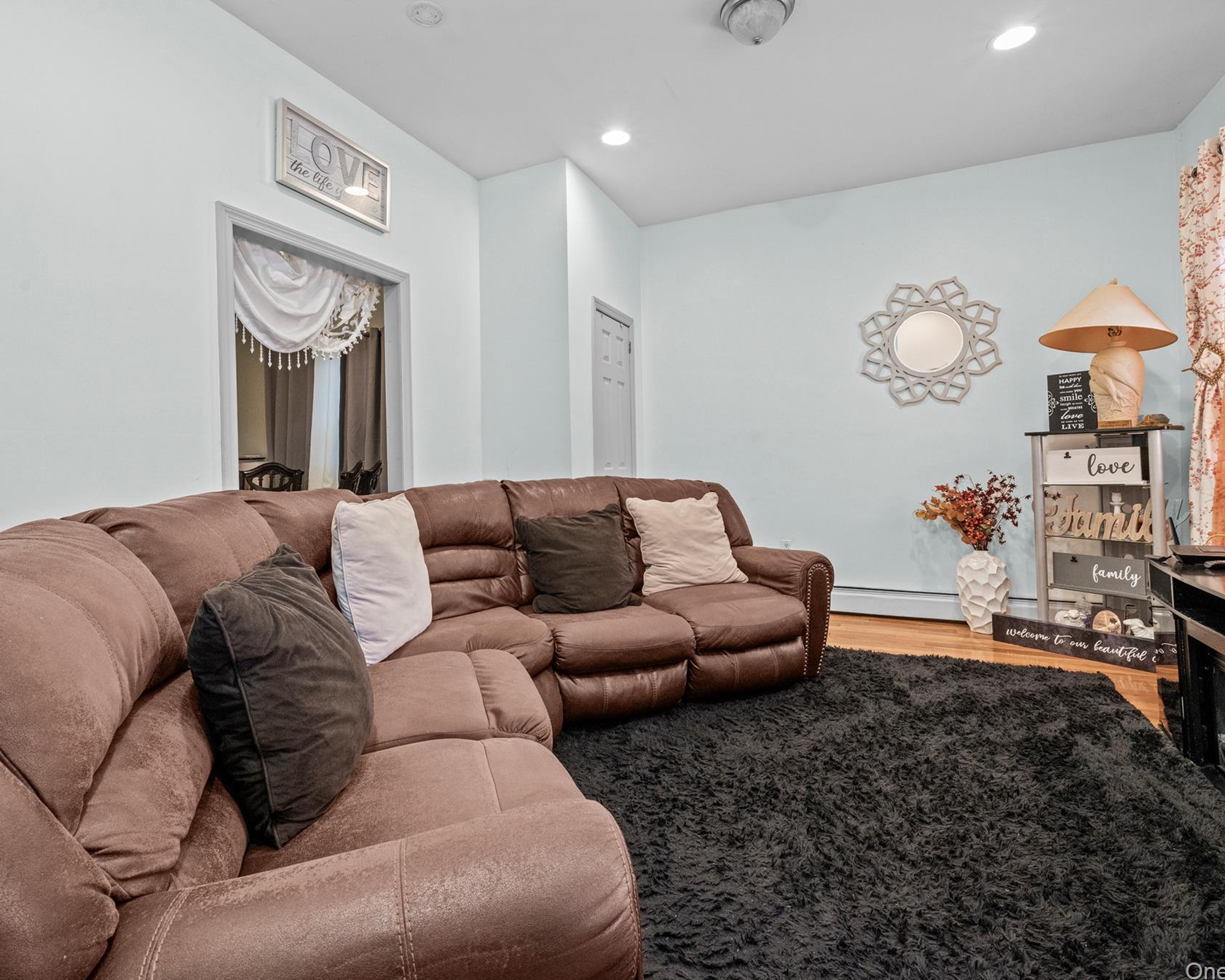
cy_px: 491
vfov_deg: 80.4
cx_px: 588
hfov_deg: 93.1
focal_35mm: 16
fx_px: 580
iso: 1250
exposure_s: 1/4
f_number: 9.5
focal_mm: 14
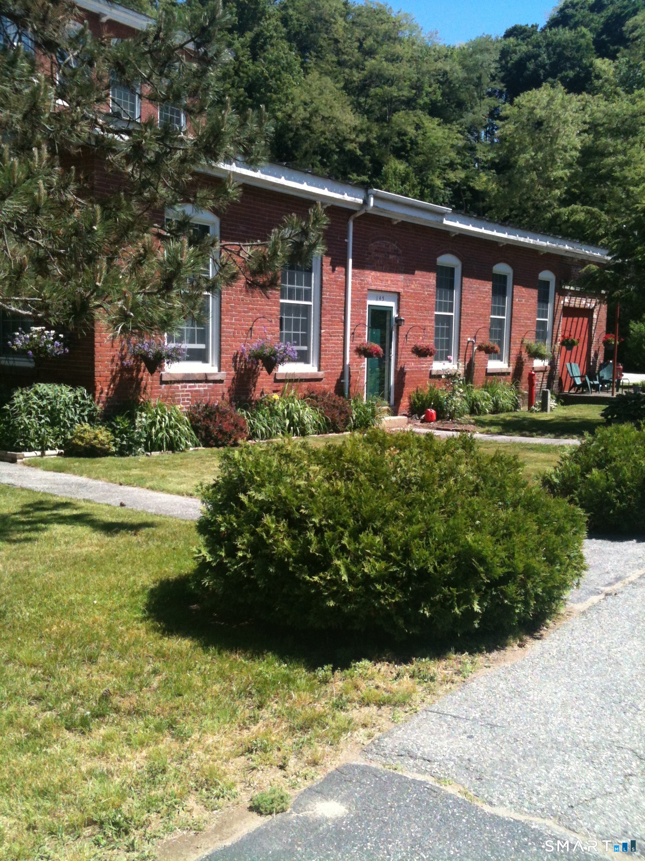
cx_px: 322
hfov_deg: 40.7
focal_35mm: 35
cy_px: 430
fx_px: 870
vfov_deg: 52.6
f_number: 2.8
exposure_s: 1/664
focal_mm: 3.85
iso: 64
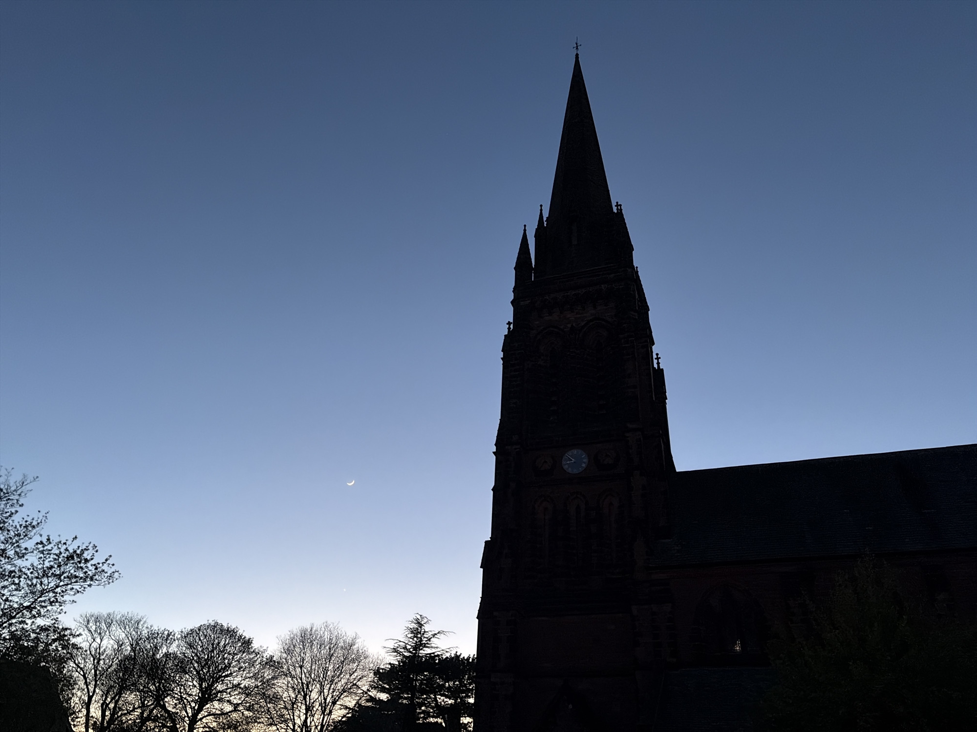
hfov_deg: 67.3
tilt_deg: +31.3
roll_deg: -4.2
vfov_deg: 53.1
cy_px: 366
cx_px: 488
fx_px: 734
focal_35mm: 26
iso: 500
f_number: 1.6
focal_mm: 5.96
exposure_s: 1/50
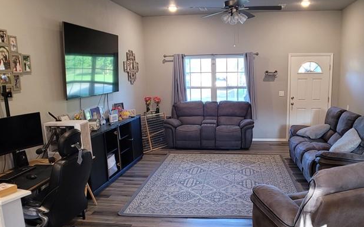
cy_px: 148
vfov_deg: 27.8
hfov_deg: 43.5
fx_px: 456
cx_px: 197
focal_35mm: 46
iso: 160
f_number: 1.8
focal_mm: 5.4
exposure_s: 1/40
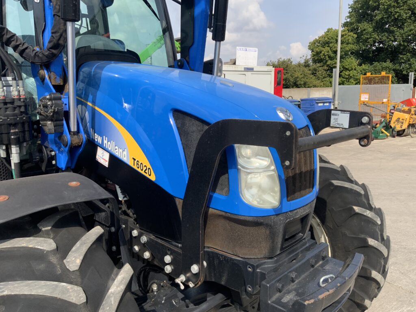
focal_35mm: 29
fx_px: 349
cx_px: 208
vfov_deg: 48.2
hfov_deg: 61.7
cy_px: 156
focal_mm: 3
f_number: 1.8
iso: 16
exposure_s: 1/1279
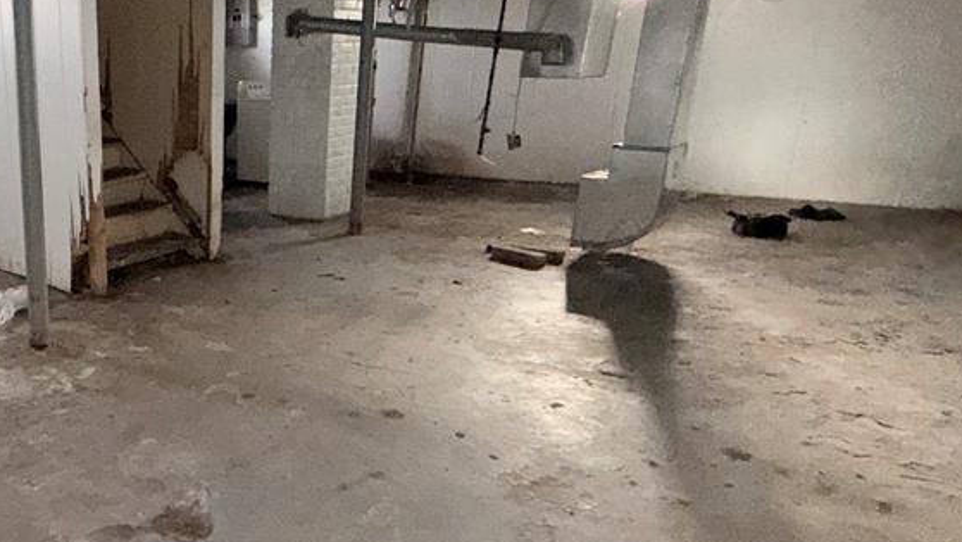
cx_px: 117
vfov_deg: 41.5
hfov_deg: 59.1
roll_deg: +1.9
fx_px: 714
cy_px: 264
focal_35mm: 28
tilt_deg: -14.2
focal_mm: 2.22
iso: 320
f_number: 2.2
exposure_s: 1/52
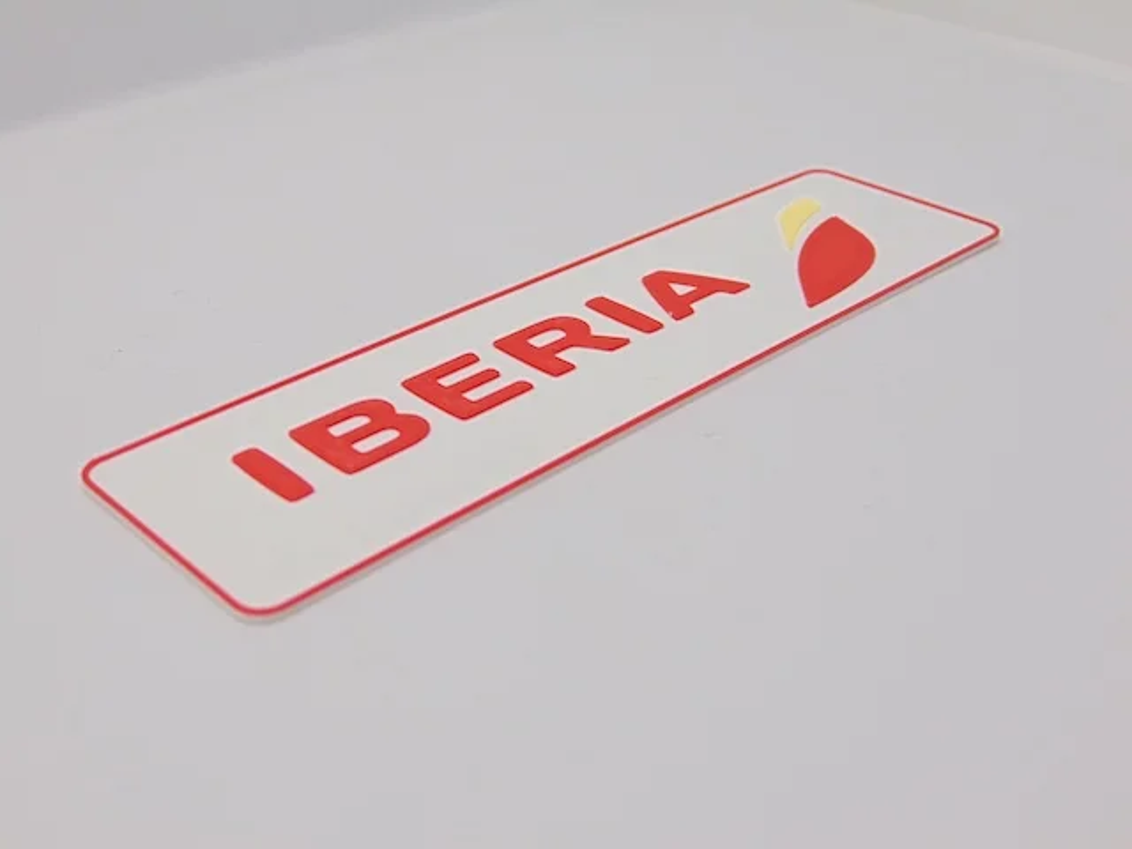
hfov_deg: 44.8
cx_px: 566
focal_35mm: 42
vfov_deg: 34.3
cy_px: 424
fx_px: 1373
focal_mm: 7.6
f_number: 3.3
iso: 80
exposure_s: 1/80
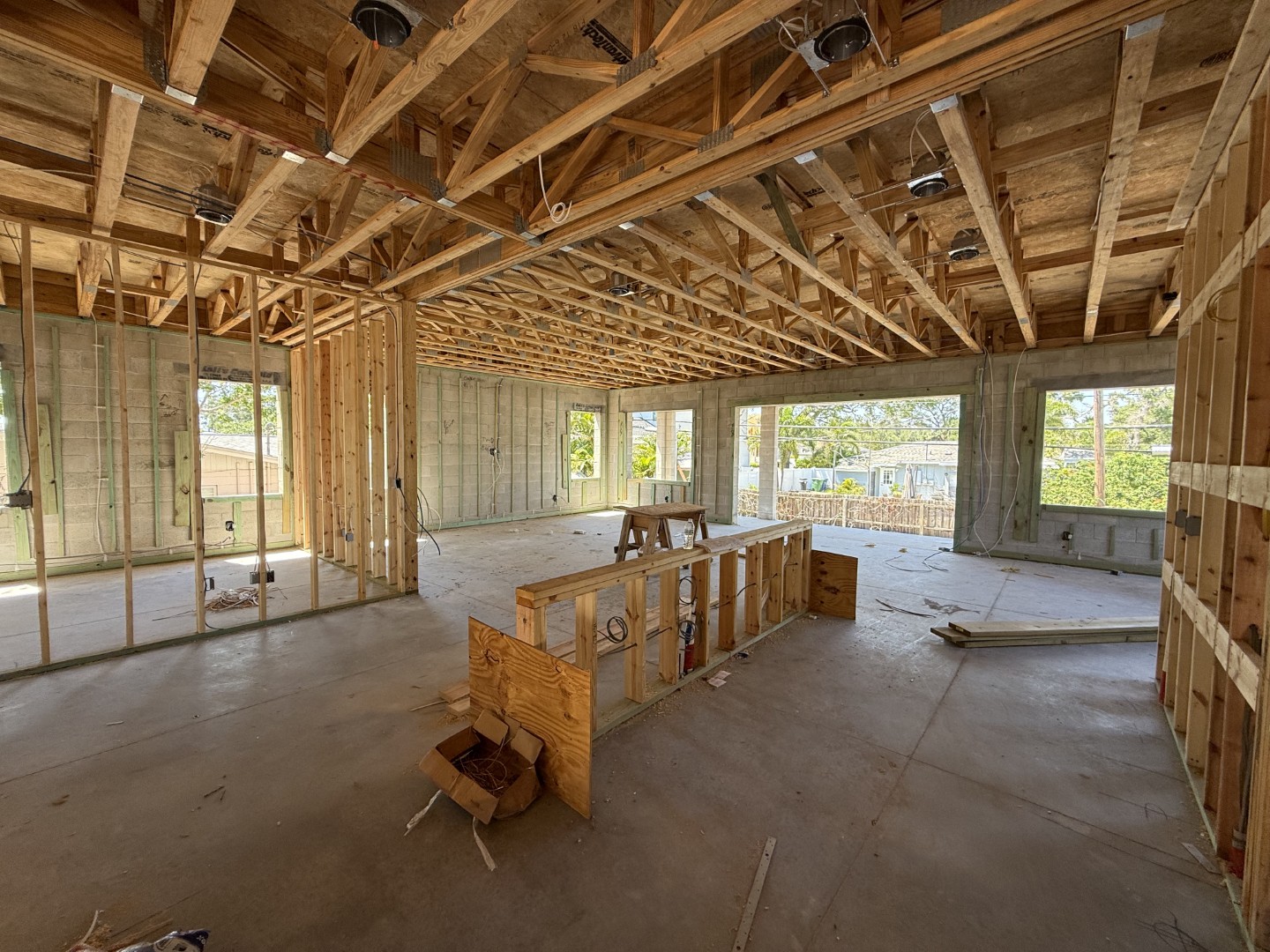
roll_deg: -0.7
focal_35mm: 14
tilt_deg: -3.6
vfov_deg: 85.7
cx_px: 635
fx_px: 514
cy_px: 476
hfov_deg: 102.1
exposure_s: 1/142
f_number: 2.2
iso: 64
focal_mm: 2.22
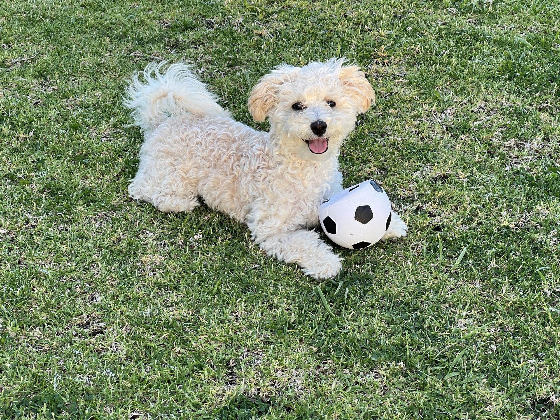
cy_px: 210
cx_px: 280
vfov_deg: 19.1
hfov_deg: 25.3
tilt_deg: -27.7
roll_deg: -4.1
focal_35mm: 77
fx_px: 1246
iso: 64
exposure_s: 1/99
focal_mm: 9
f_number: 2.8
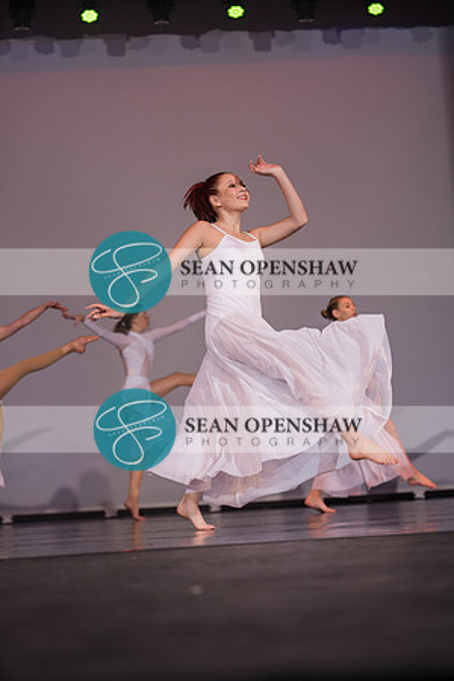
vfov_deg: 28.8
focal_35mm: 70
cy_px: 340
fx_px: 1324
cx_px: 227
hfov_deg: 19.5
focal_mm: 70
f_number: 2.8
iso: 400
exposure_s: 1/500
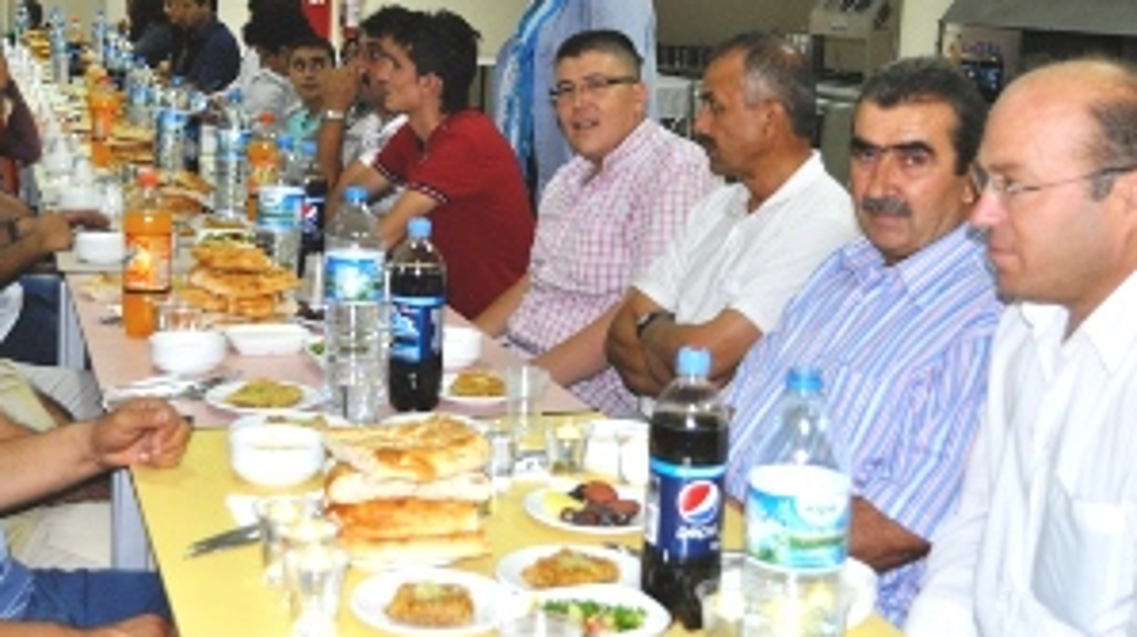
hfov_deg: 39.9
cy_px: 187
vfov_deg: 22.8
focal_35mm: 52
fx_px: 1566
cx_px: 546
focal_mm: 22
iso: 800
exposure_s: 1/60
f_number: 4
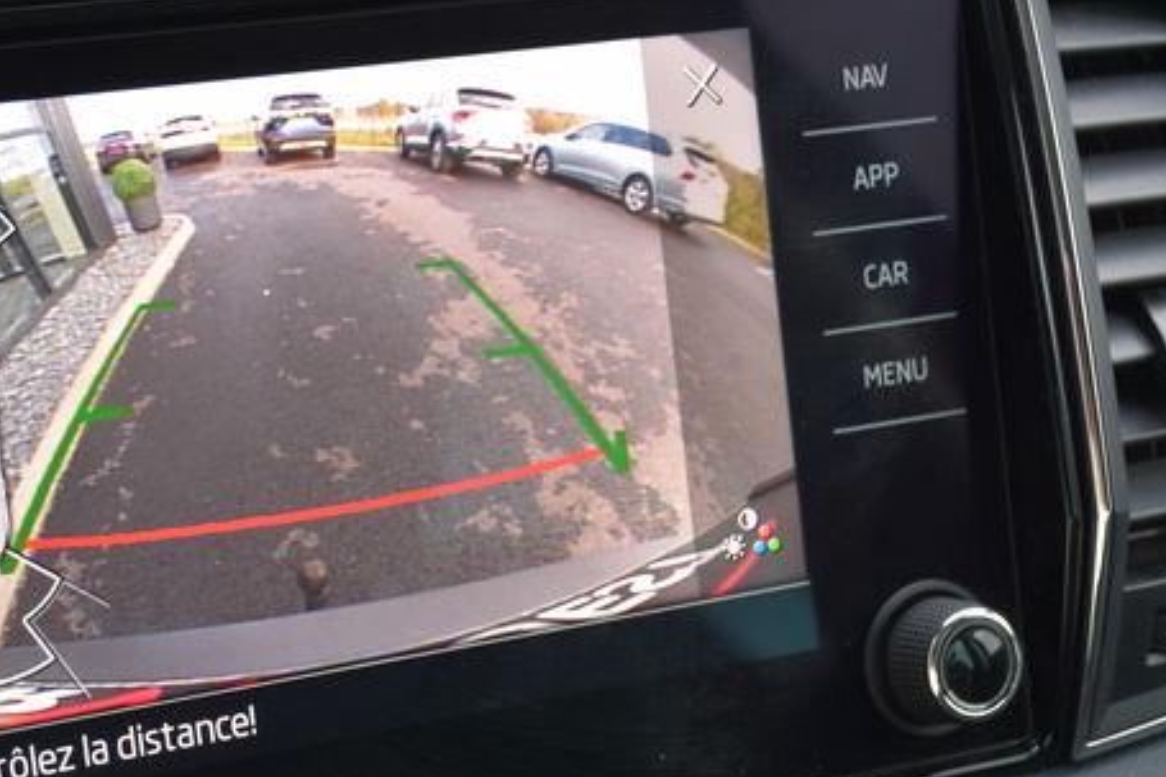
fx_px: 2885
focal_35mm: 89
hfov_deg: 22.7
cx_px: 349
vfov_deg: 15.3
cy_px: 476
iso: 400
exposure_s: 1/100
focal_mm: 27
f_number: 5
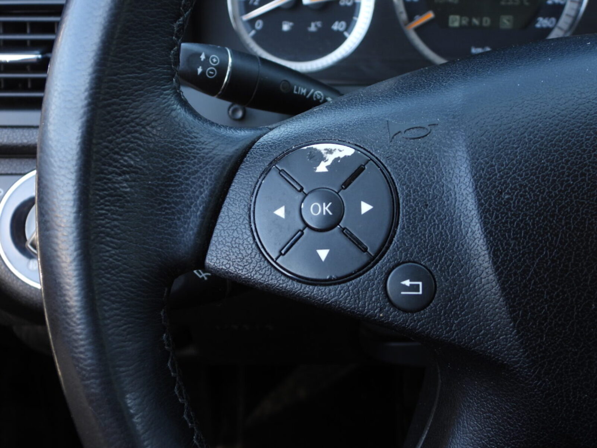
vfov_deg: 35.1
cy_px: 224
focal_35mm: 41
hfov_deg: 45.8
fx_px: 707
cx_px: 298
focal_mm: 7.4
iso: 100
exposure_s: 1/60
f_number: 3.2
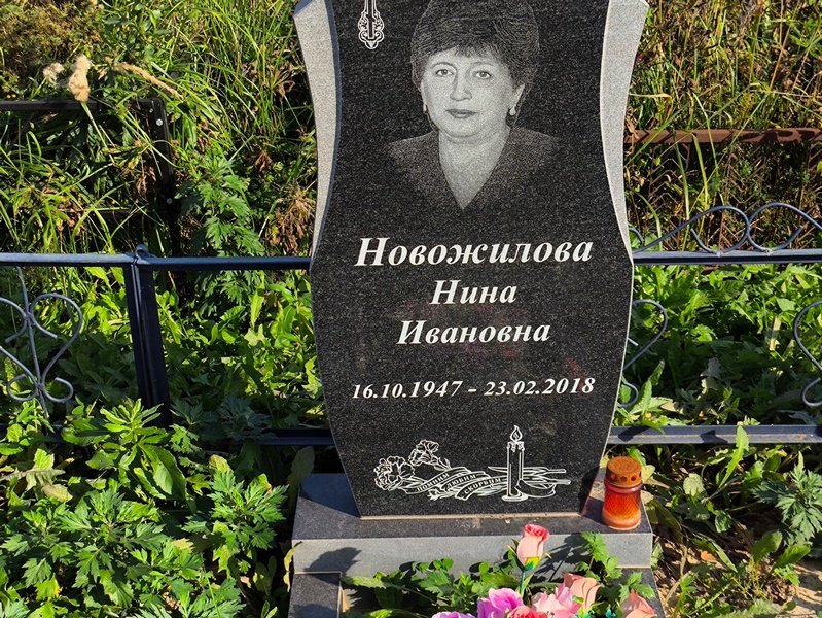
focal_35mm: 50
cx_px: 411
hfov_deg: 38.2
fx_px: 1188
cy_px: 309
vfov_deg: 29.1
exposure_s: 1/1351
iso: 50
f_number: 1.7
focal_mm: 4.71
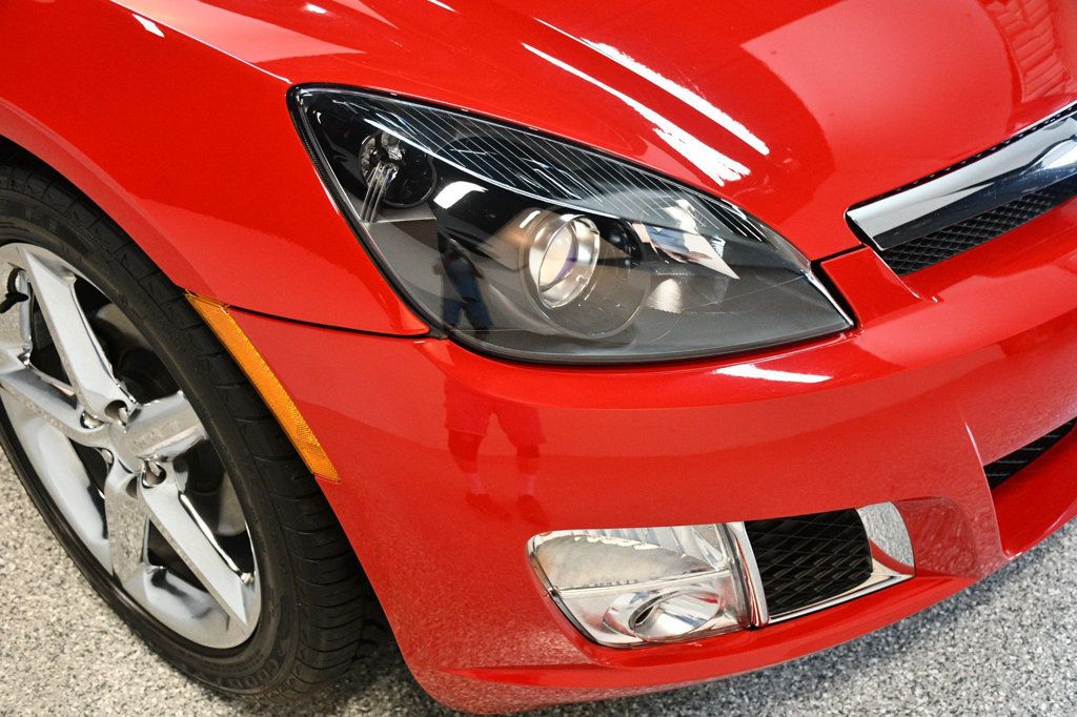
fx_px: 1196
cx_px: 538
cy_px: 358
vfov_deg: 33.4
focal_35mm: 40
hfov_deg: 48.5
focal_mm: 27
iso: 2800
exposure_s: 1/125
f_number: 4
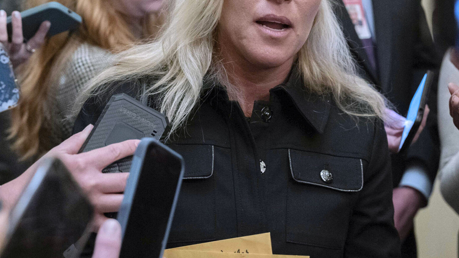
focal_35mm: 86
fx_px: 1047
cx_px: 286
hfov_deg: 24.7
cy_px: 96
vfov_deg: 14.0
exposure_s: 1/160
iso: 8000
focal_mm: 50
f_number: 2.8
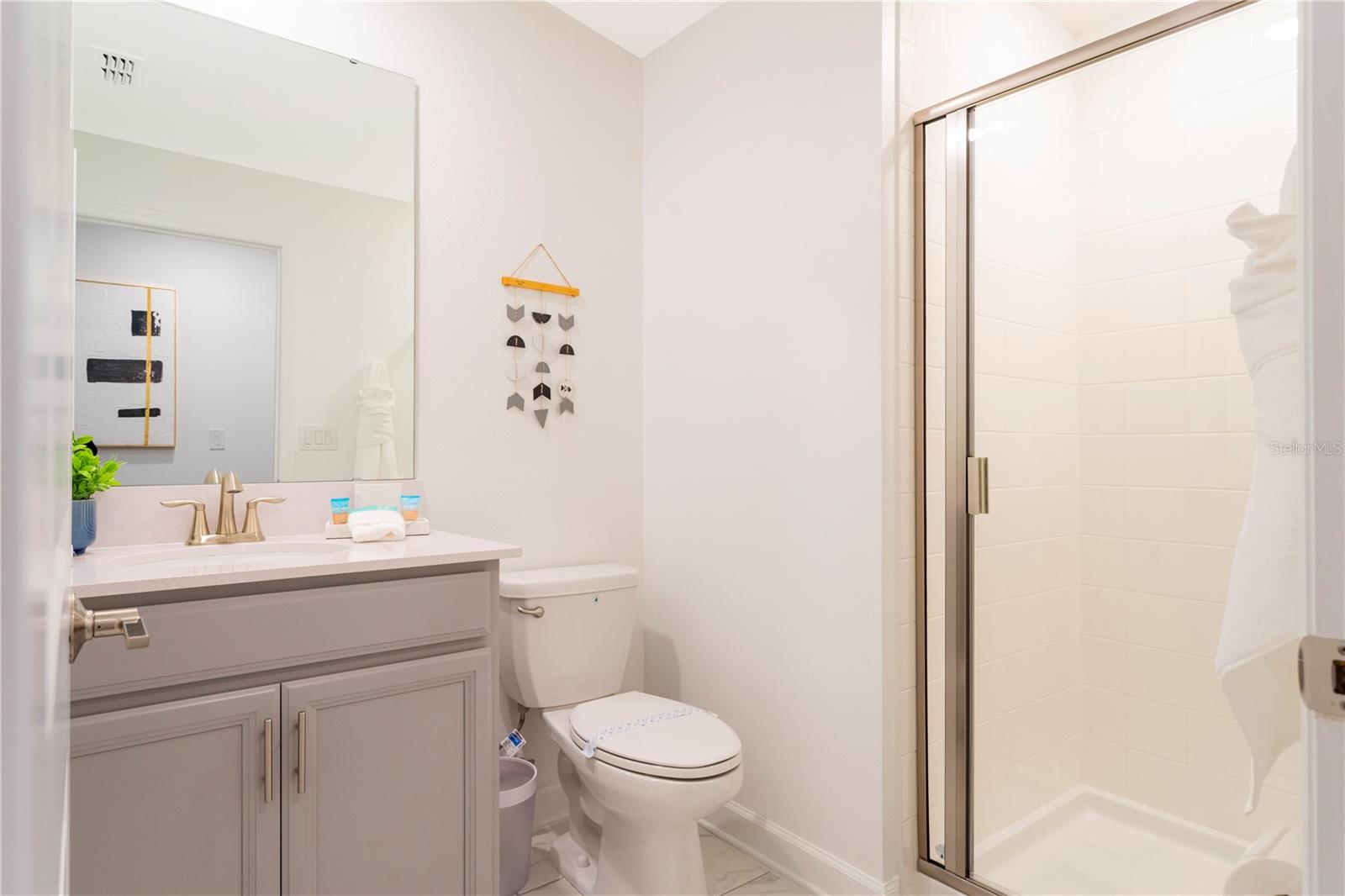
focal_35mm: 20
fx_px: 747
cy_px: 448
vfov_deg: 61.9
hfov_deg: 84.0
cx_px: 672
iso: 800
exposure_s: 1/13
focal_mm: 20
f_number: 9
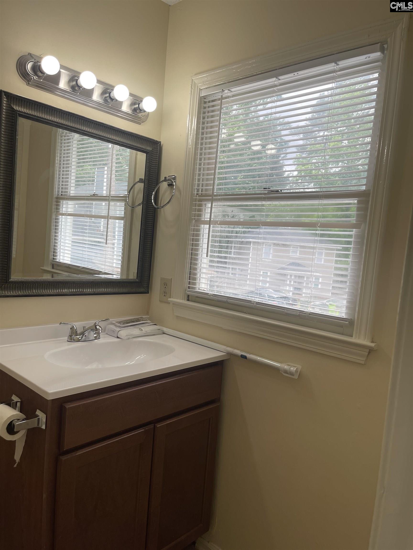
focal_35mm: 26
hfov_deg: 53.1
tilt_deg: -3.5
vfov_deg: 67.3
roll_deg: -4.0
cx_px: 206
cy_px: 275
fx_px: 414
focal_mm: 5.1
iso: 50
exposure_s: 1/592
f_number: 1.6
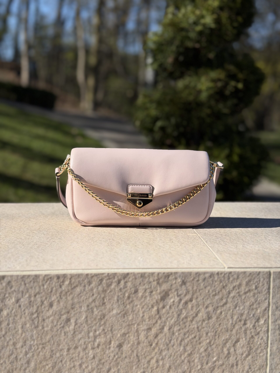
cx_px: 140
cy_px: 186
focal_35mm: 48
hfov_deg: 30.3
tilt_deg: -8.8
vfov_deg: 39.7
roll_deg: -1.3
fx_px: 518
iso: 64
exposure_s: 1/7874
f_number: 1.78
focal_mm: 6.76
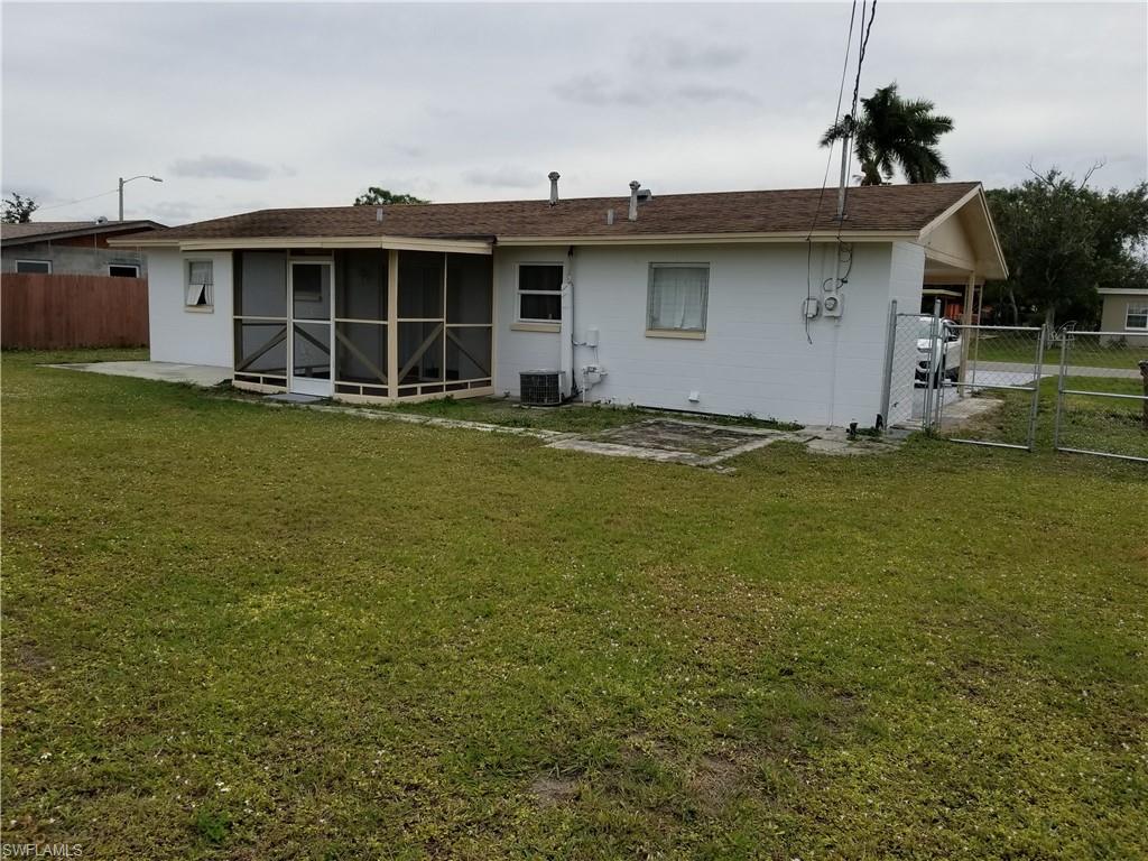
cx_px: 574
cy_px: 430
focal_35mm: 26
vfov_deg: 53.1
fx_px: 862
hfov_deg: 67.3
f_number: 1.7
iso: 50
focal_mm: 4.25
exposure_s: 1/2984
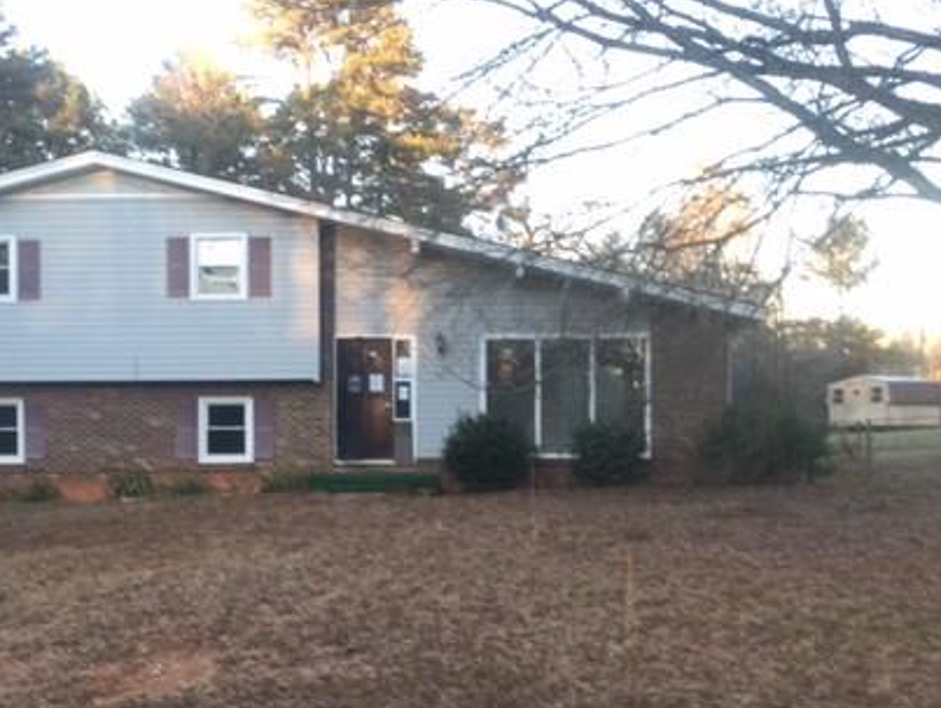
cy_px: 437
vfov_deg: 31.4
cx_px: 385
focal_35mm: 46
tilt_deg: +1.6
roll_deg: +0.1
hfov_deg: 41.1
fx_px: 1252
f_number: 2.2
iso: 25
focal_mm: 4.15
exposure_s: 1/30
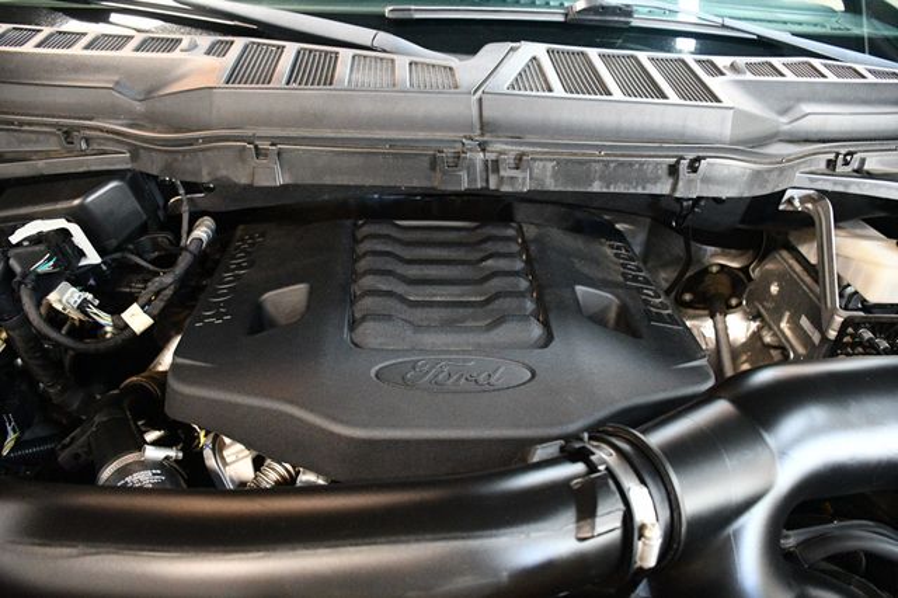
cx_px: 449
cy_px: 299
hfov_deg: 67.4
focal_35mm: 27
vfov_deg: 47.9
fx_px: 673
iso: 5600
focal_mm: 18
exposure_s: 1/60
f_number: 3.5
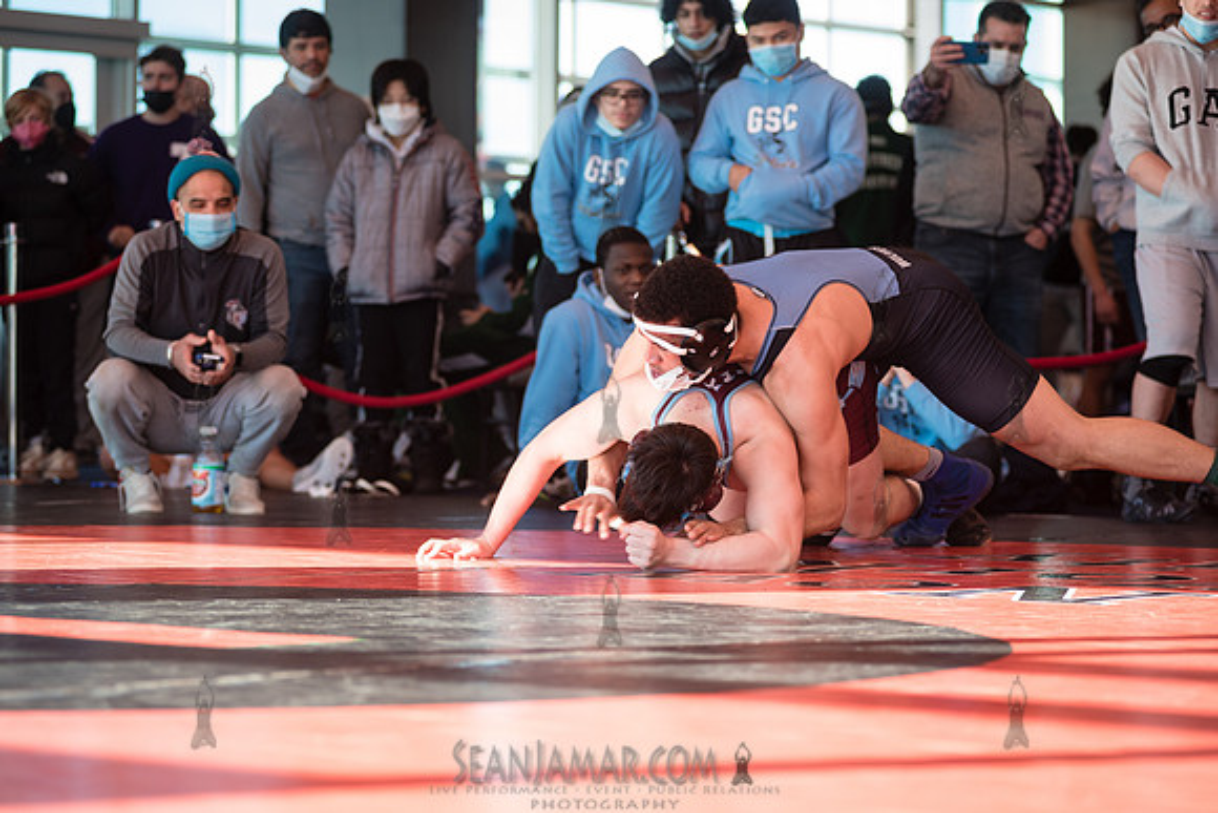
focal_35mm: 117
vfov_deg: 11.7
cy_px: 406
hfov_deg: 17.4
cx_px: 609
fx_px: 3975
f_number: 4
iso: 400
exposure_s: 1/400
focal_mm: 112
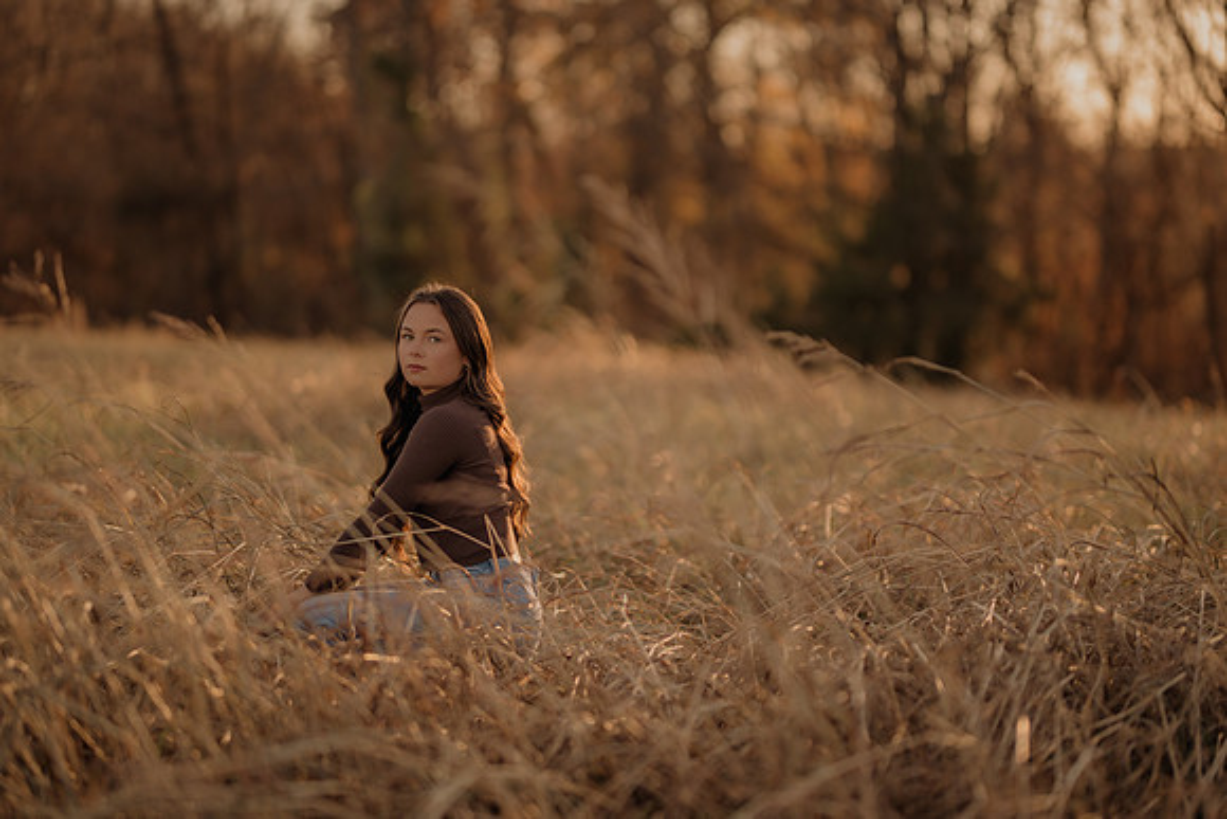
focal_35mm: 85
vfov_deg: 16.1
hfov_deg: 23.9
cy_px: 410
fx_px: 2898
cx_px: 614
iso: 200
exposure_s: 1/1250
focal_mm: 85
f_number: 1.4
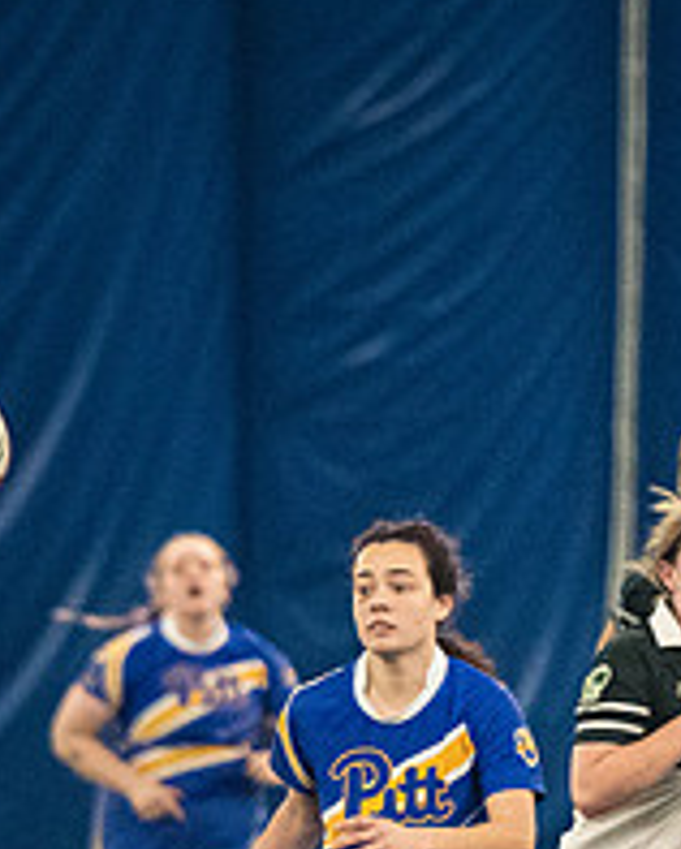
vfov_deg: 2.3
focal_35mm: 827
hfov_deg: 1.9
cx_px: 526
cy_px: 771
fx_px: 20803
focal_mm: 200
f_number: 2.8
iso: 10000
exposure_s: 1/500
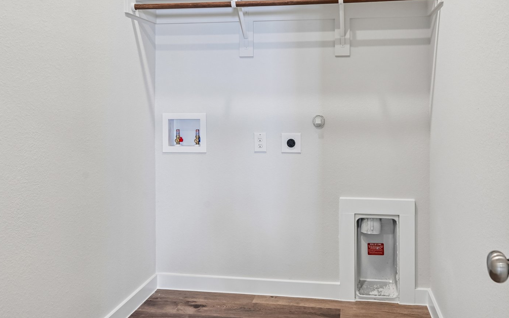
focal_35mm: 30
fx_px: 416
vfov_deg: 41.1
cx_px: 289
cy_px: 96
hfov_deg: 62.6
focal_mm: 20
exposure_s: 1/15
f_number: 8
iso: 400
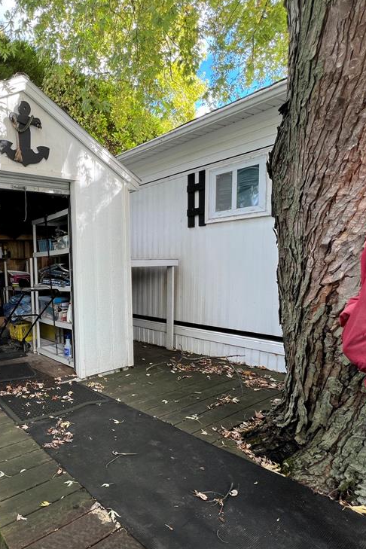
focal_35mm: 19
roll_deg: +1.2
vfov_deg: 86.9
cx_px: 37
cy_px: 284
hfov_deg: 55.9
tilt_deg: -3.1
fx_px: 290
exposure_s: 1/101
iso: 32
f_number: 1.8
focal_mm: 1.57
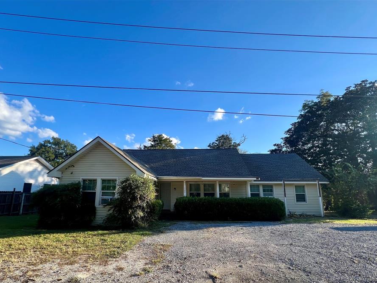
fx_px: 163
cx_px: 183
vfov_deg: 81.2
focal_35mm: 15
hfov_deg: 98.1
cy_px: 163
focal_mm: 1.57
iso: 32
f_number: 1.8
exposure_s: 1/694
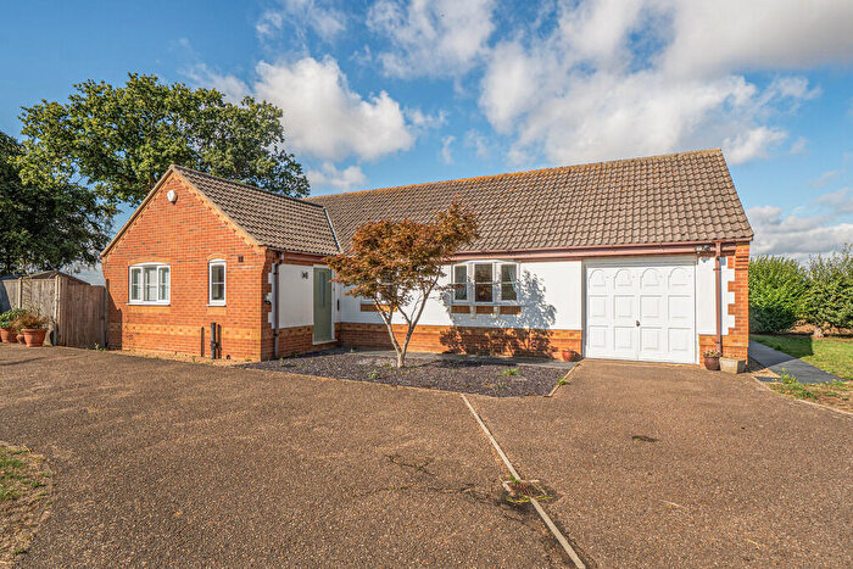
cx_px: 426
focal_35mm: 18
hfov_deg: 90.0
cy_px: 284
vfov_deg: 67.4
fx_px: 427
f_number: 8
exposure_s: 1/640
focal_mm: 12
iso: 400
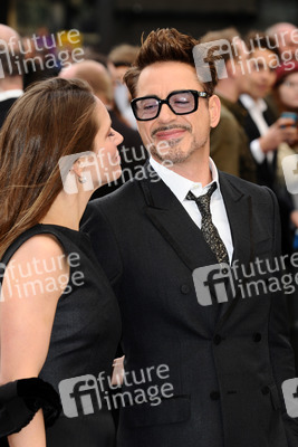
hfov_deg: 7.6
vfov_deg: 11.4
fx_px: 2233
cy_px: 224
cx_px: 149
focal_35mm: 180
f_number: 5
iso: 320
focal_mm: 120
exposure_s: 1/250
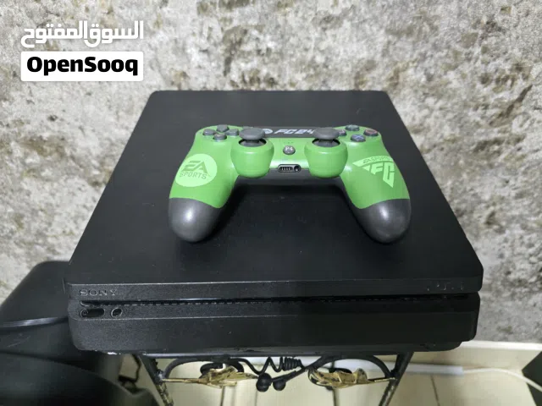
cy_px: 203
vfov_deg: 58.9
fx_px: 360
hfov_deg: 73.9
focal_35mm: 23
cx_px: 271
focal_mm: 6.3
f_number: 1.7
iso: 1600
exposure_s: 1/100
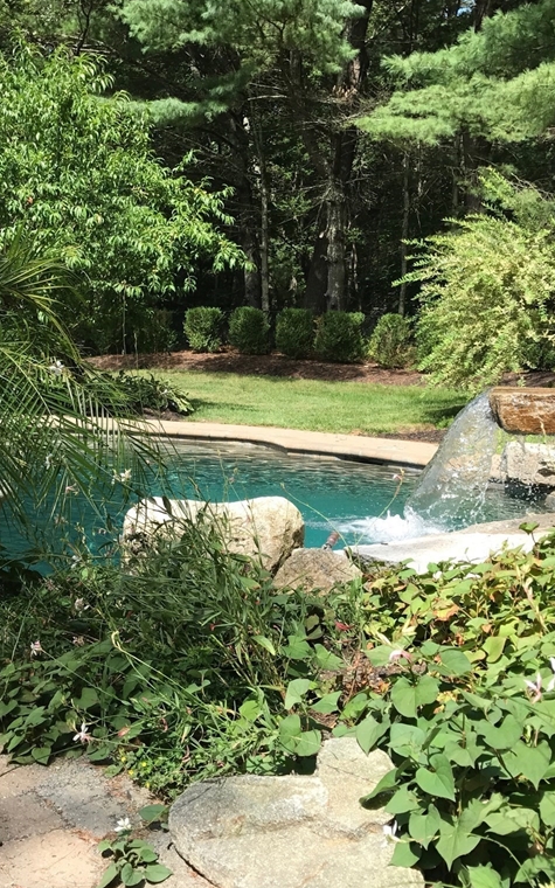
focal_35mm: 40
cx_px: 262
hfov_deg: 32.0
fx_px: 968
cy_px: 444
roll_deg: -3.3
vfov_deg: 49.3
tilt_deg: -4.7
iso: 20
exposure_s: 1/879
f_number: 1.8
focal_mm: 3.99
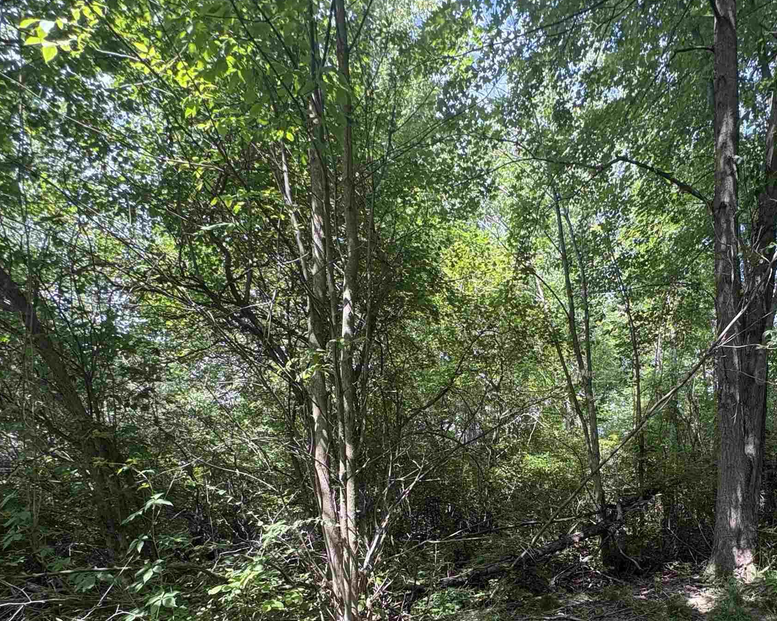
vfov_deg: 52.2
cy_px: 519
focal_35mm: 25
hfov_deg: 65.0
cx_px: 559
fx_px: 575
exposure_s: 1/109
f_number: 2.2
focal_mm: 2.22
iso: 40
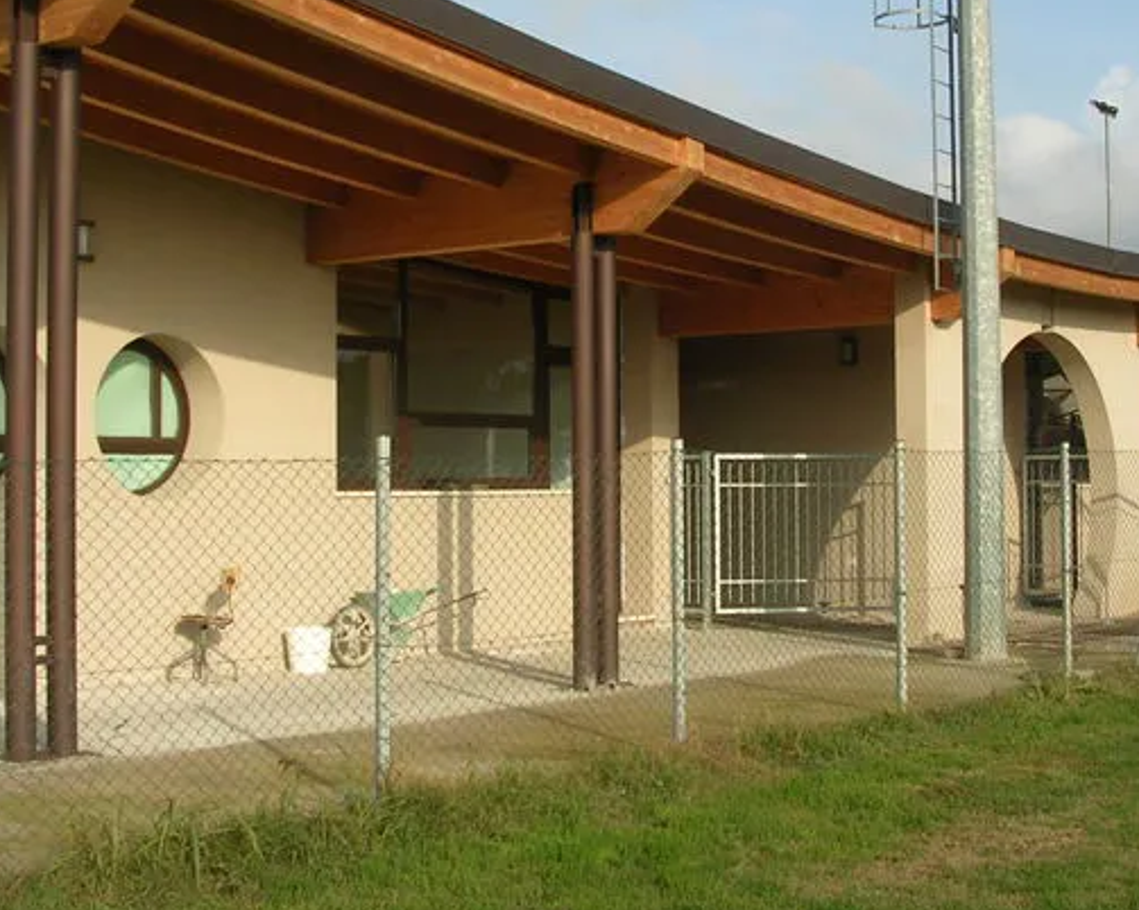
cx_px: 670
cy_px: 371
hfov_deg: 31.9
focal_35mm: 59
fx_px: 1988
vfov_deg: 25.7
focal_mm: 5.8
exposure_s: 1/248
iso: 50
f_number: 5.6
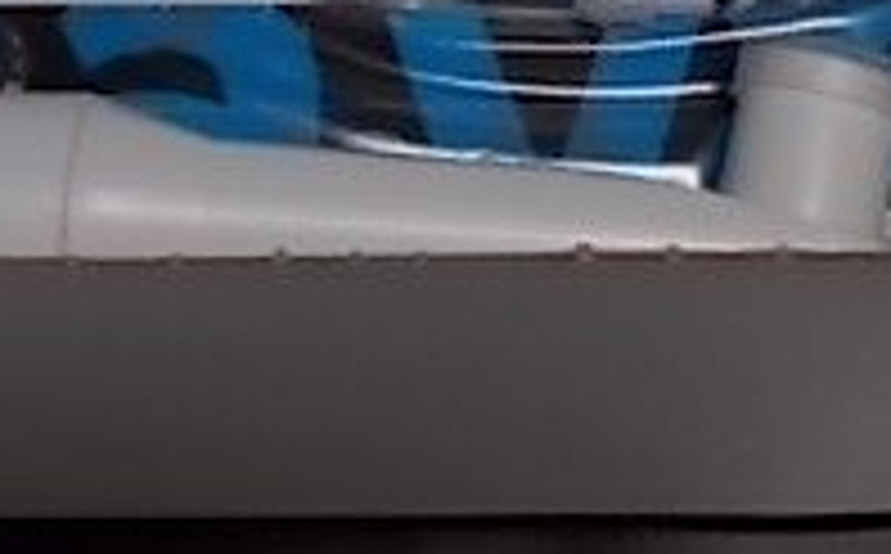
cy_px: -468
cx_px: 428
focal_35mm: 103
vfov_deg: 11.6
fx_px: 2497
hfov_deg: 20.2
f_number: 3.4
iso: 200
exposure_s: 1/25
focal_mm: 5.3
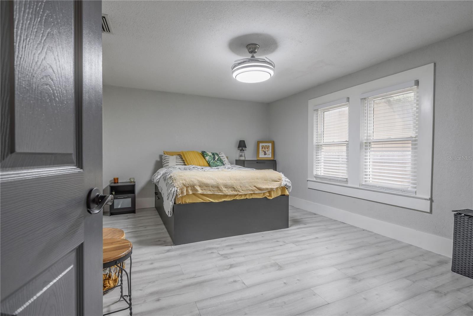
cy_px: 158
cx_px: 236
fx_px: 223
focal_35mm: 17
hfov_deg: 93.3
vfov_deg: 70.5
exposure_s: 1/3
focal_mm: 17
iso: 320
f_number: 10
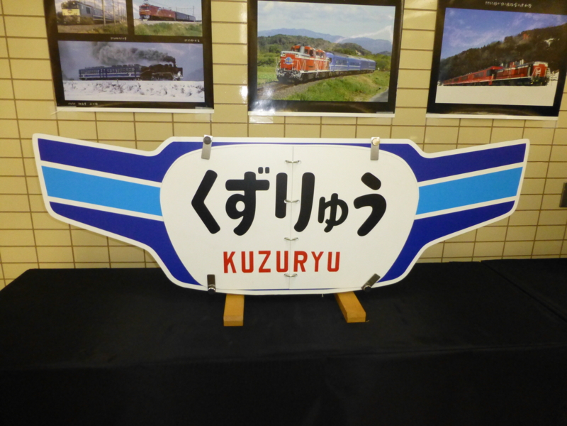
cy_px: 213
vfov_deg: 56.8
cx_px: 284
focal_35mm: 24
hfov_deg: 71.6
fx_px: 393
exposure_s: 1/60
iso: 800
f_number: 3.3
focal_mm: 4.3
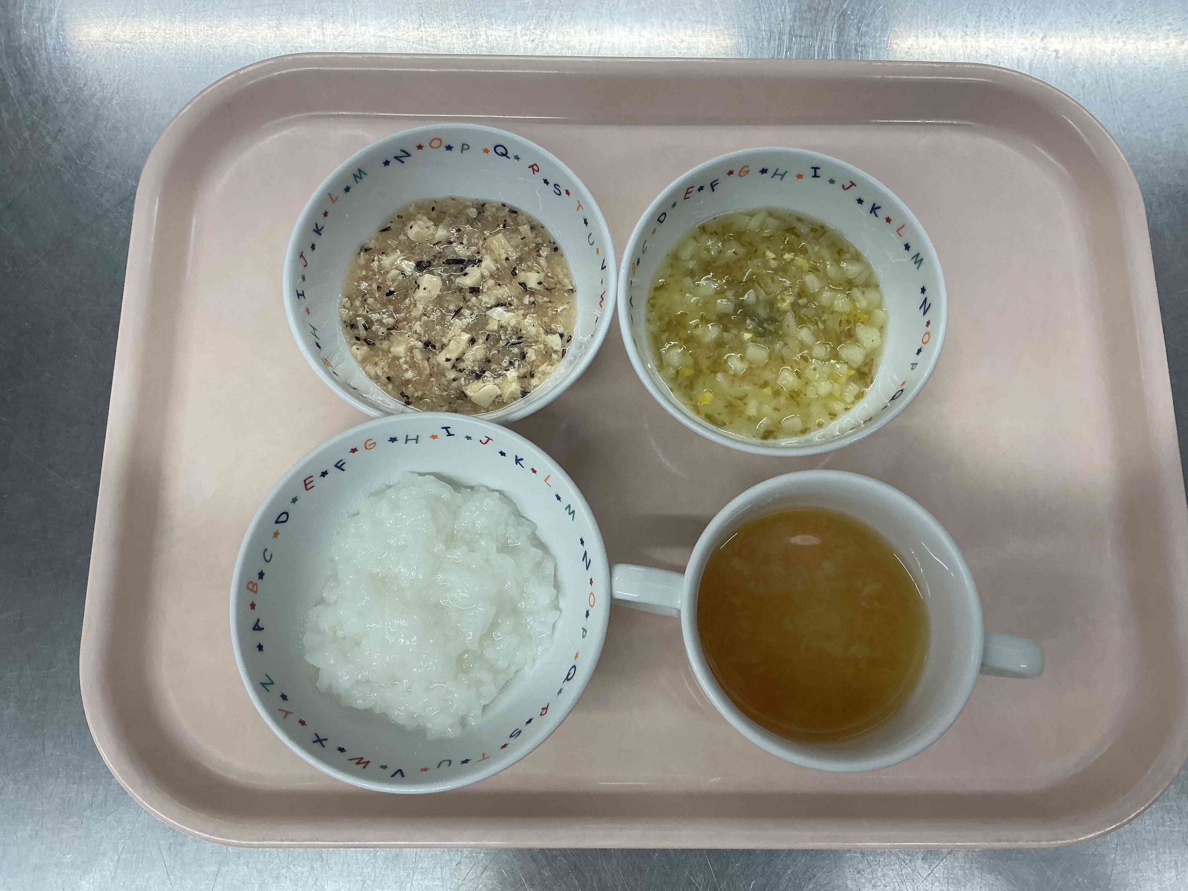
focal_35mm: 29
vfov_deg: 48.2
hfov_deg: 61.7
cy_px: 446
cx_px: 594
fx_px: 995
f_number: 1.8
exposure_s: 1/120
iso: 64
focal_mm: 3
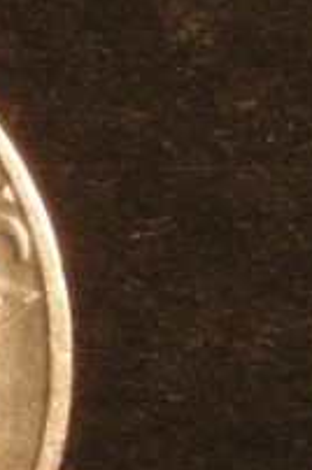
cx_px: -391
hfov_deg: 3.5
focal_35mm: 392
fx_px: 5113
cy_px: 363
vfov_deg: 5.3
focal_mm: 12.3
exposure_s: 1/65.6
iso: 122
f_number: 3.9
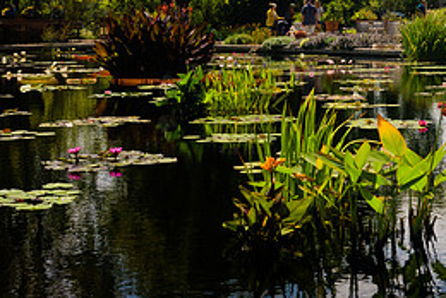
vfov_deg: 17.2
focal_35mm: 78
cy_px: 18
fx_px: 967
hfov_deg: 25.3
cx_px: 388
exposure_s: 1/200
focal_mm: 35
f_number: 8
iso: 80
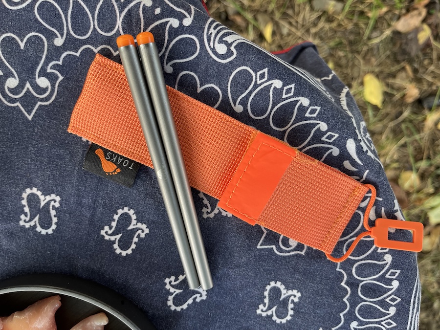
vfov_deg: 53.1
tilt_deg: -77.9
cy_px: 165
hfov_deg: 67.3
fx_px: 330
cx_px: 220
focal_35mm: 26
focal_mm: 5.1
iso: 100
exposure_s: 1/121
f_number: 1.6
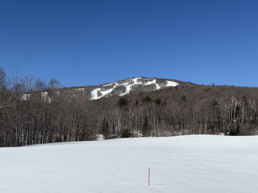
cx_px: 129
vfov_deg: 30.3
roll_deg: -1.0
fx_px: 358
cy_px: 96
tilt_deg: +8.9
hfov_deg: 39.7
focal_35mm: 48
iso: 80
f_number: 1.78
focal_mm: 6.76
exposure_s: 1/8772
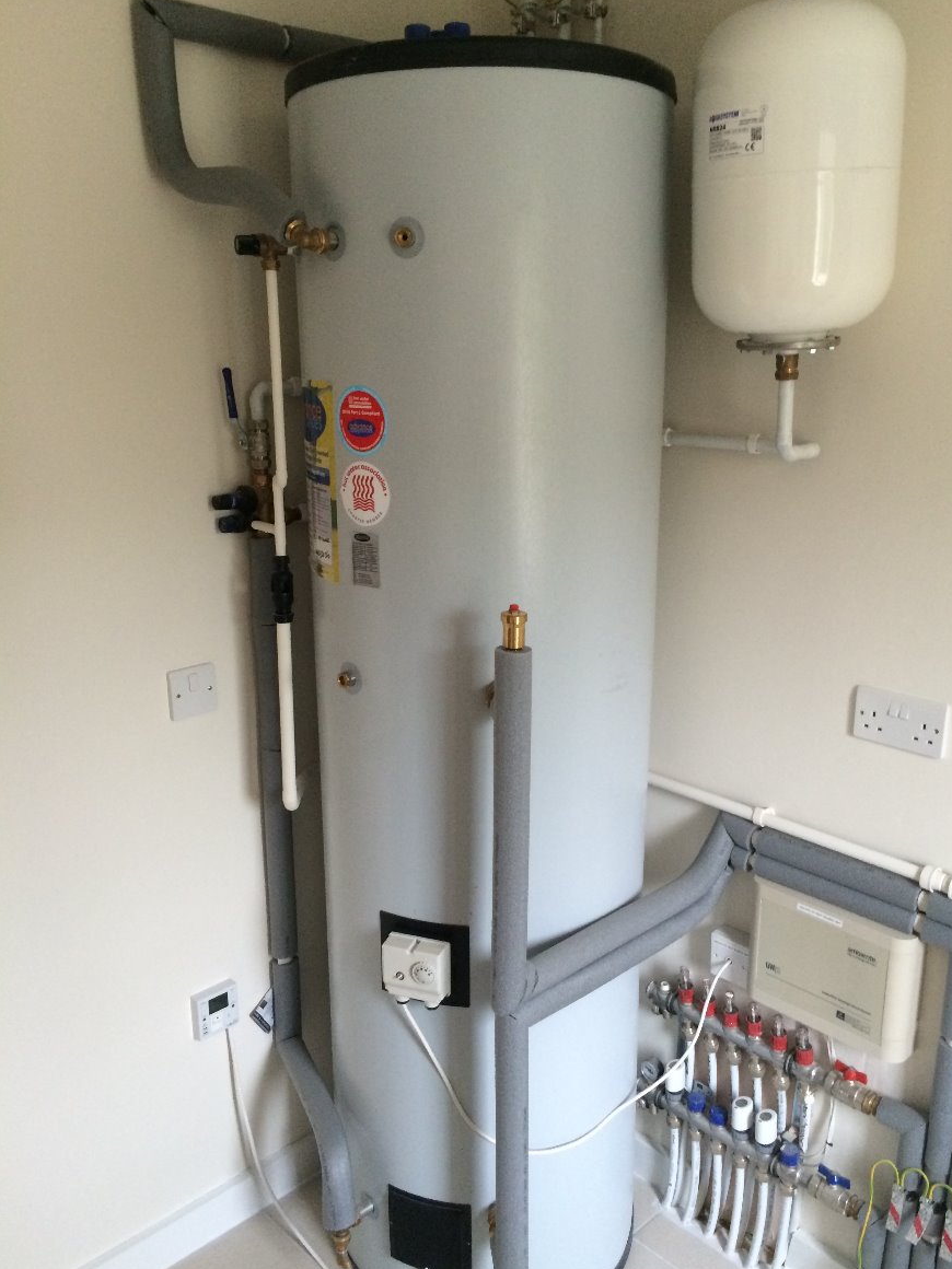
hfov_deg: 46.8
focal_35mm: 30
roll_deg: +0.0
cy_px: 633
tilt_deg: -16.3
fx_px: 1100
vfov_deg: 60.0
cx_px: 491
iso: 160
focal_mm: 4.15
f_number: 2.2
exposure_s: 1/30
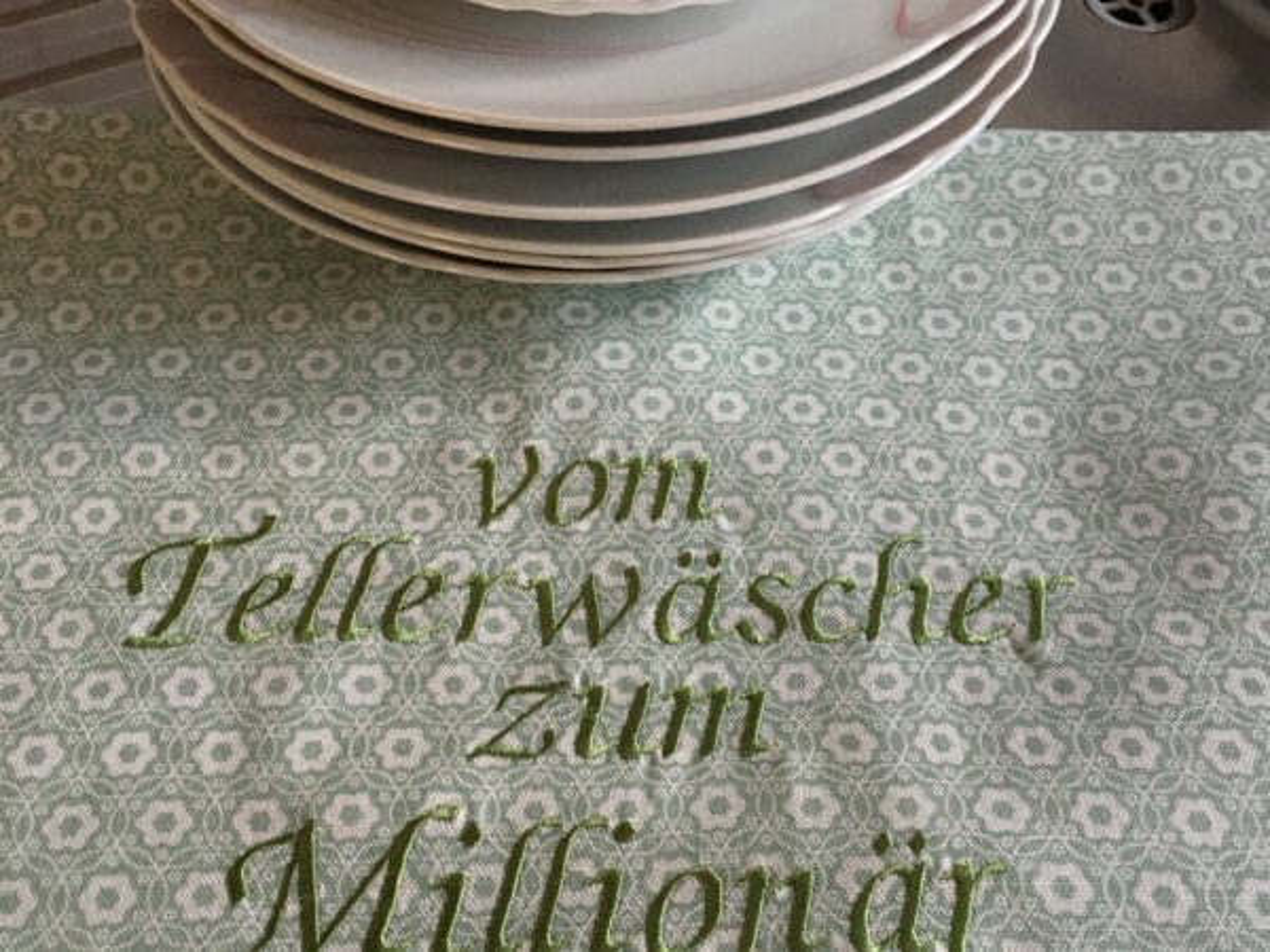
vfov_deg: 48.2
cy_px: 476
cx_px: 635
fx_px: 1064
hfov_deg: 61.7
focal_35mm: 29
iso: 200
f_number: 2.2
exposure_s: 1/33
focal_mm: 4.15
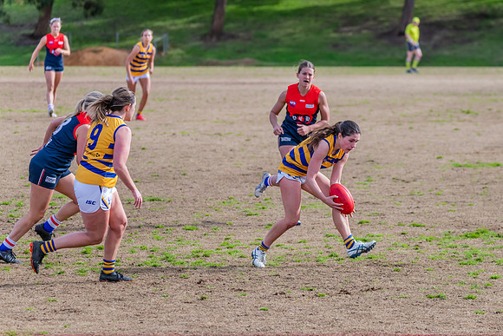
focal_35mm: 265
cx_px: 316
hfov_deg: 7.8
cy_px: 190
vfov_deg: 5.2
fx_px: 3699
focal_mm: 210
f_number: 6.3
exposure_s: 1/1600
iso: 800
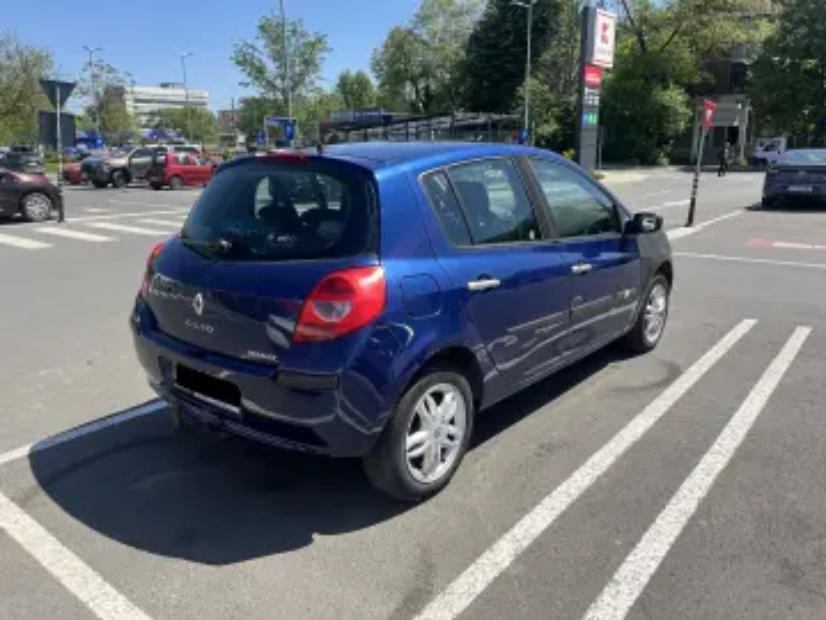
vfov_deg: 53.1
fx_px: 620
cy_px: 310
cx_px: 413
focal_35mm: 26
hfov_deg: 67.3
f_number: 1.6
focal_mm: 5.1
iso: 50
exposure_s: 1/2024
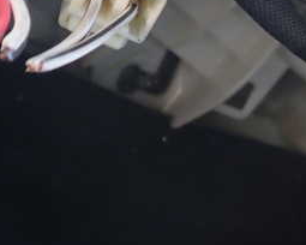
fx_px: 625
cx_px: 354
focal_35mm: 69
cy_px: 22
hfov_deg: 25.1
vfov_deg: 21.6
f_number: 2.3
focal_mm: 5.4
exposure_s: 1/60
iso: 125
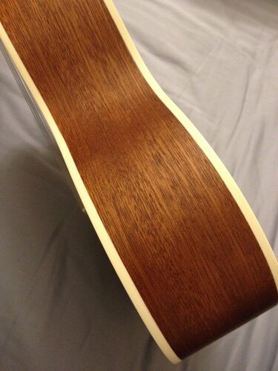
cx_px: 139
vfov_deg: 52.6
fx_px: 375
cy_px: 186
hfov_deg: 40.7
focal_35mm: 35
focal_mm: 4.28
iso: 320
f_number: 2.4
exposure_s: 1/20
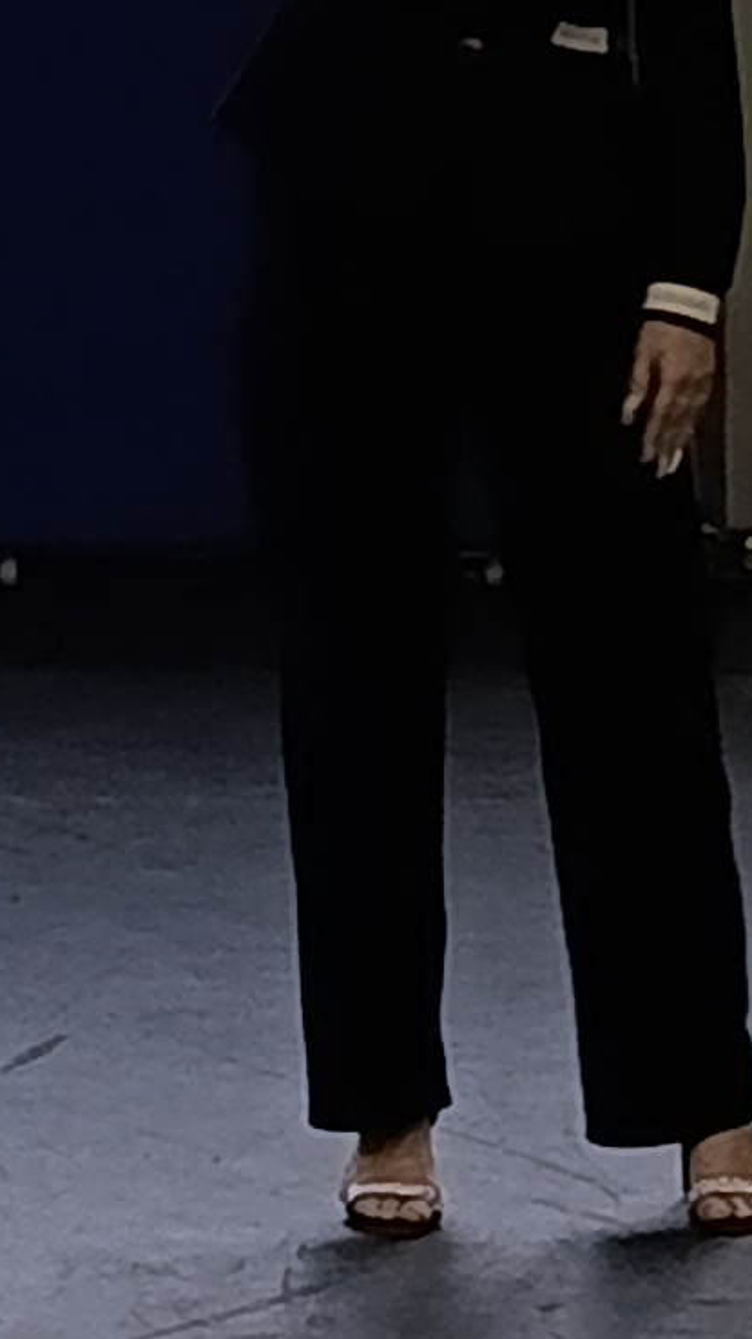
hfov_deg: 5.3
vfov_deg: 9.2
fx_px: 8128
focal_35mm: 229
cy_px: -625
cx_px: -208
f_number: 1.7
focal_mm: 6.11
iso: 64
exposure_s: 1/100
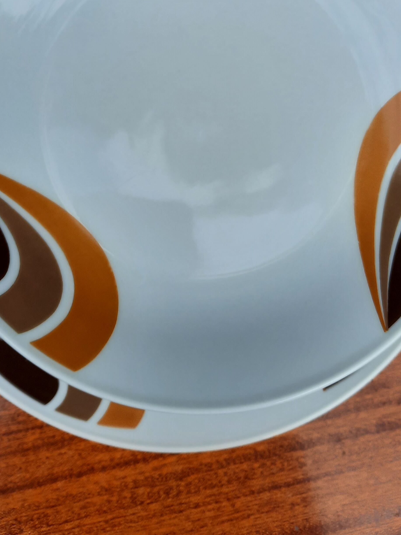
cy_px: 109
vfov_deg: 43.7
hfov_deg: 35.1
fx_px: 633
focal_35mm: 41
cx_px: 209
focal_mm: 4.6
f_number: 2
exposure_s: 1/429
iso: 32
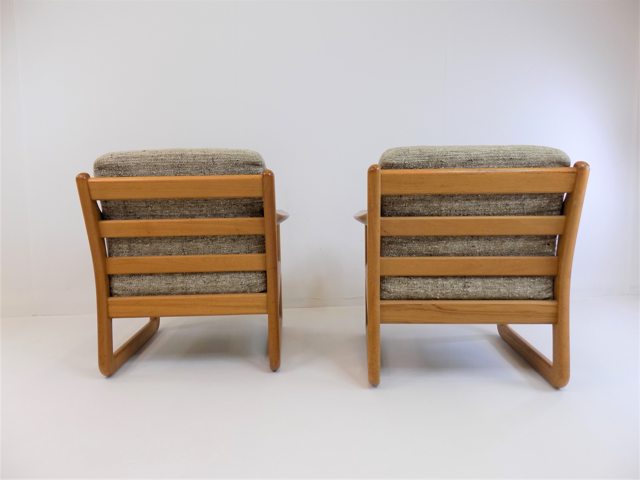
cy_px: 240
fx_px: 425
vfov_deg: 58.9
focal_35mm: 23
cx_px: 320
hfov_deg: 73.9
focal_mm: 4
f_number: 3.1
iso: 80
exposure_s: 1/40
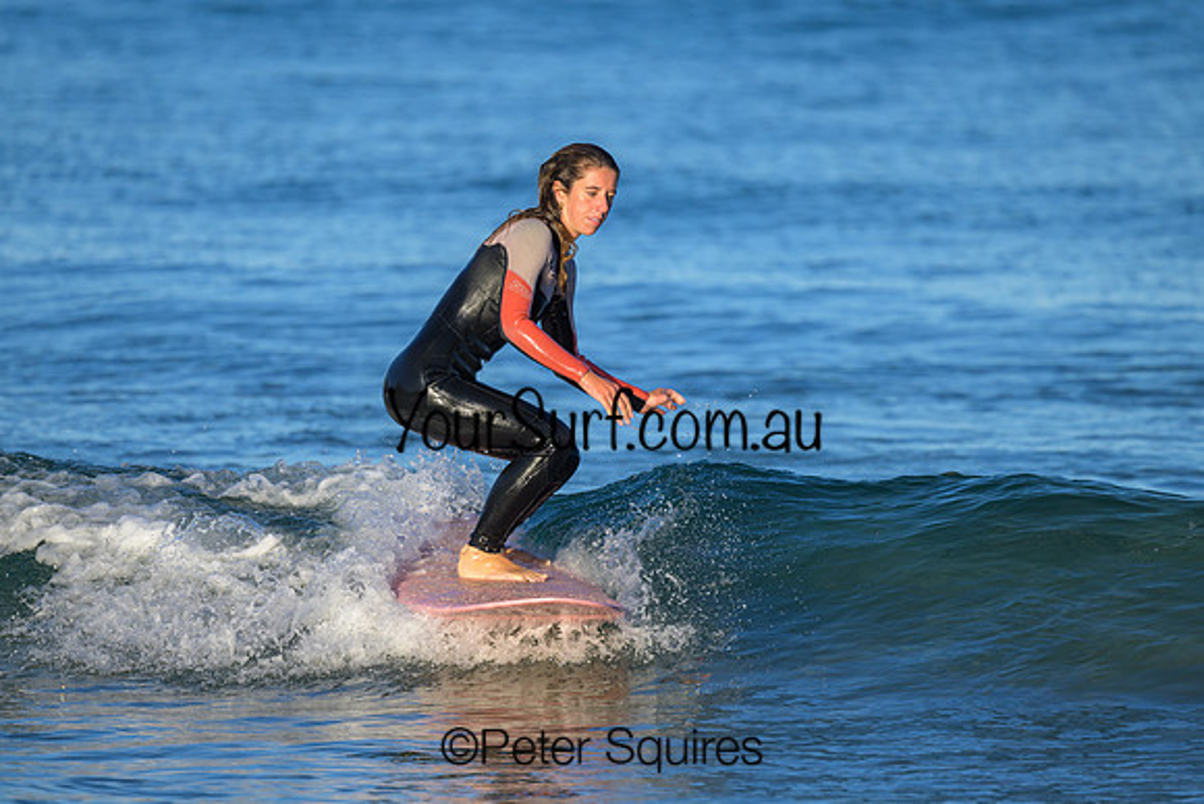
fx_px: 26761
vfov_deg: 1.7
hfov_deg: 2.6
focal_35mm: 800
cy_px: 402
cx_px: 602
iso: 180
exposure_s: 1/1000
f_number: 6.3
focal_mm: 800
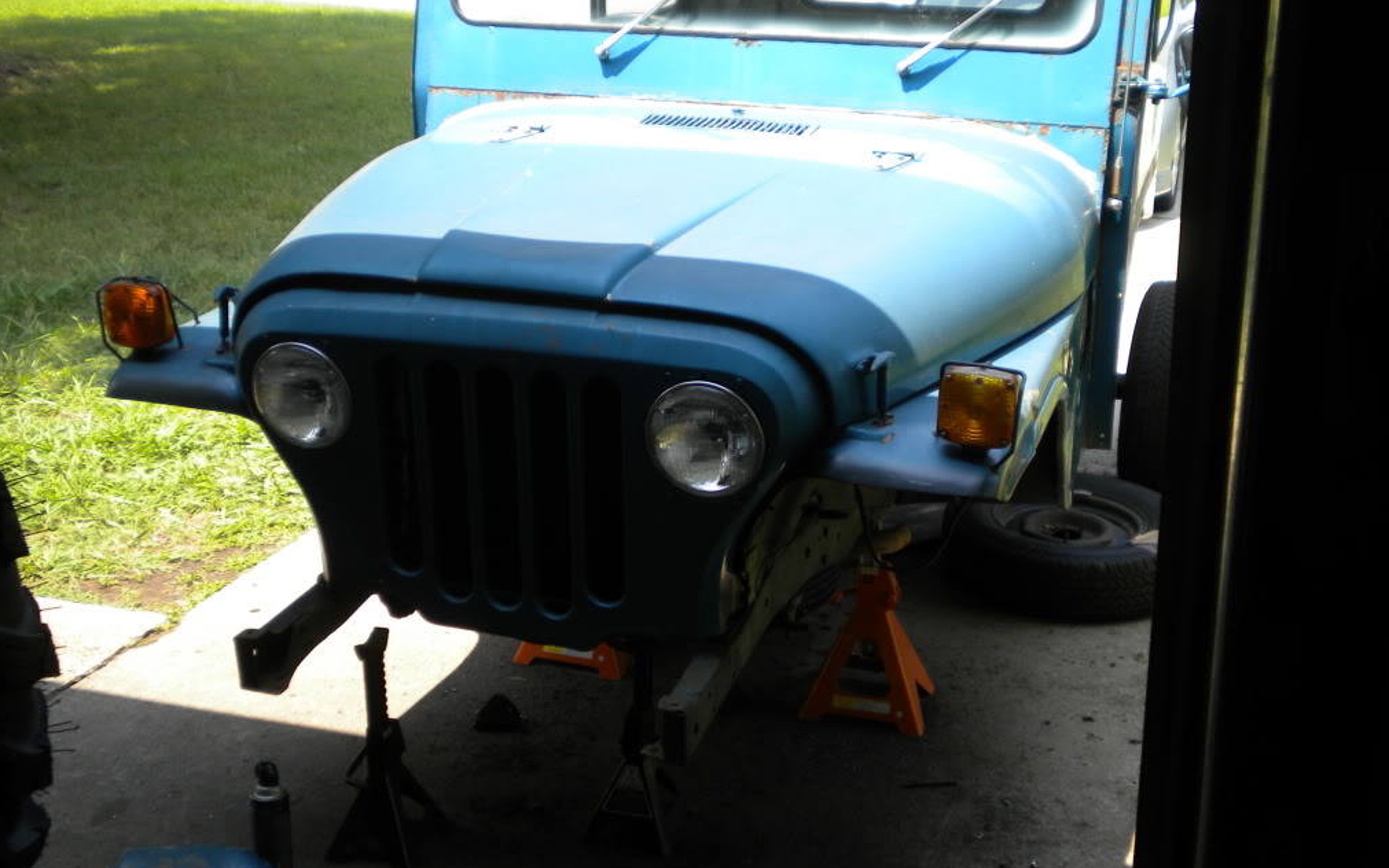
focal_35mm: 44
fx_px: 1666
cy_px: 382
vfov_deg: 29.2
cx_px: 687
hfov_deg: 45.3
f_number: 3.5
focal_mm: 7.4
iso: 80
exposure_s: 1/230
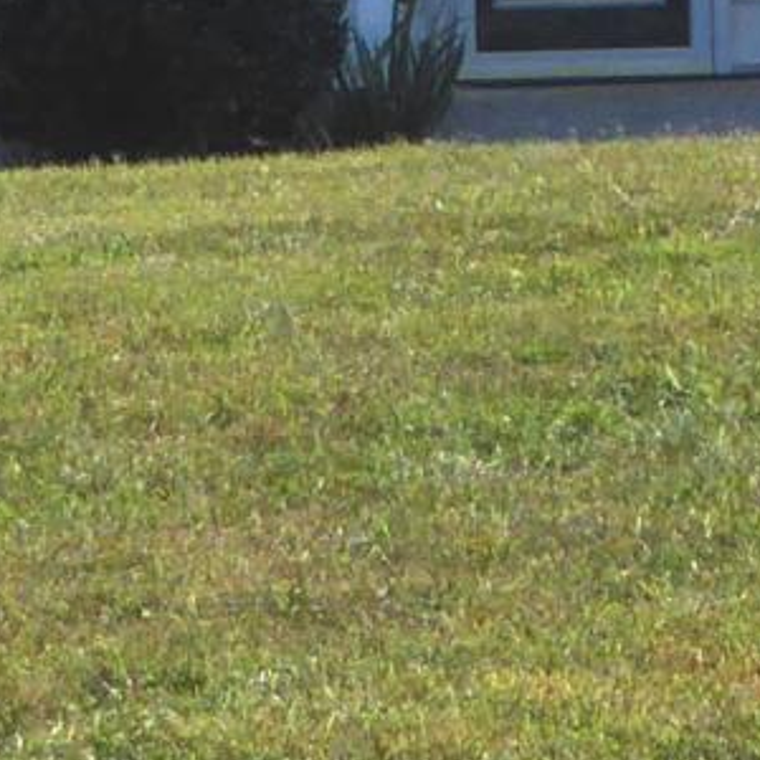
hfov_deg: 4.2
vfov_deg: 4.2
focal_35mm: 416
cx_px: 1393
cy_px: -626
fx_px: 10333
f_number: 4
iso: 100
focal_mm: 8.4
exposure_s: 1/800
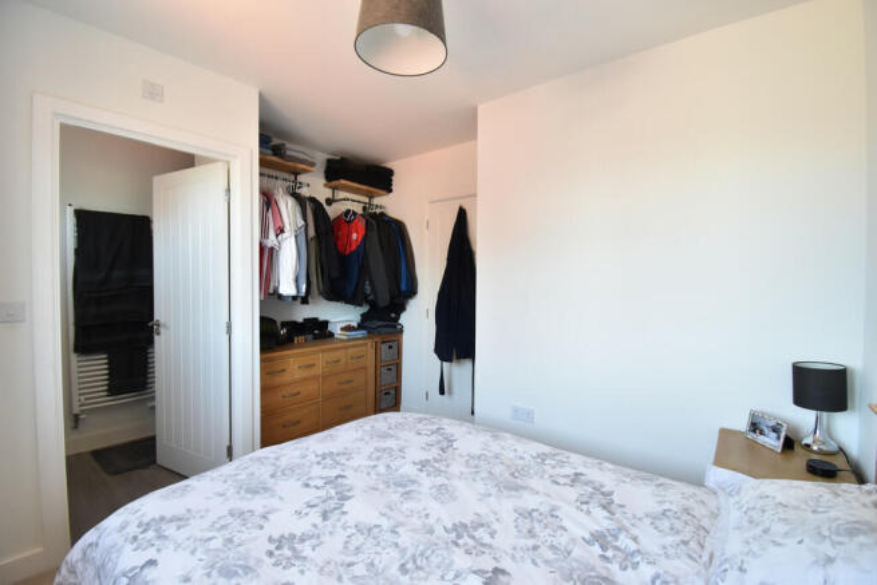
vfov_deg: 77.4
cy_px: 292
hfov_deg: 100.4
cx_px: 438
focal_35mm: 15
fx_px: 365
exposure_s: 1/40
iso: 640
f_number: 5
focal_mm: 10
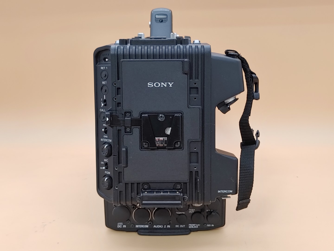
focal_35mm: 44
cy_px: 126
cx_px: 167
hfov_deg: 42.9
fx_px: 425
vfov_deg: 32.9
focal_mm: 4.36
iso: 100
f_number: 1.8
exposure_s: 1/60
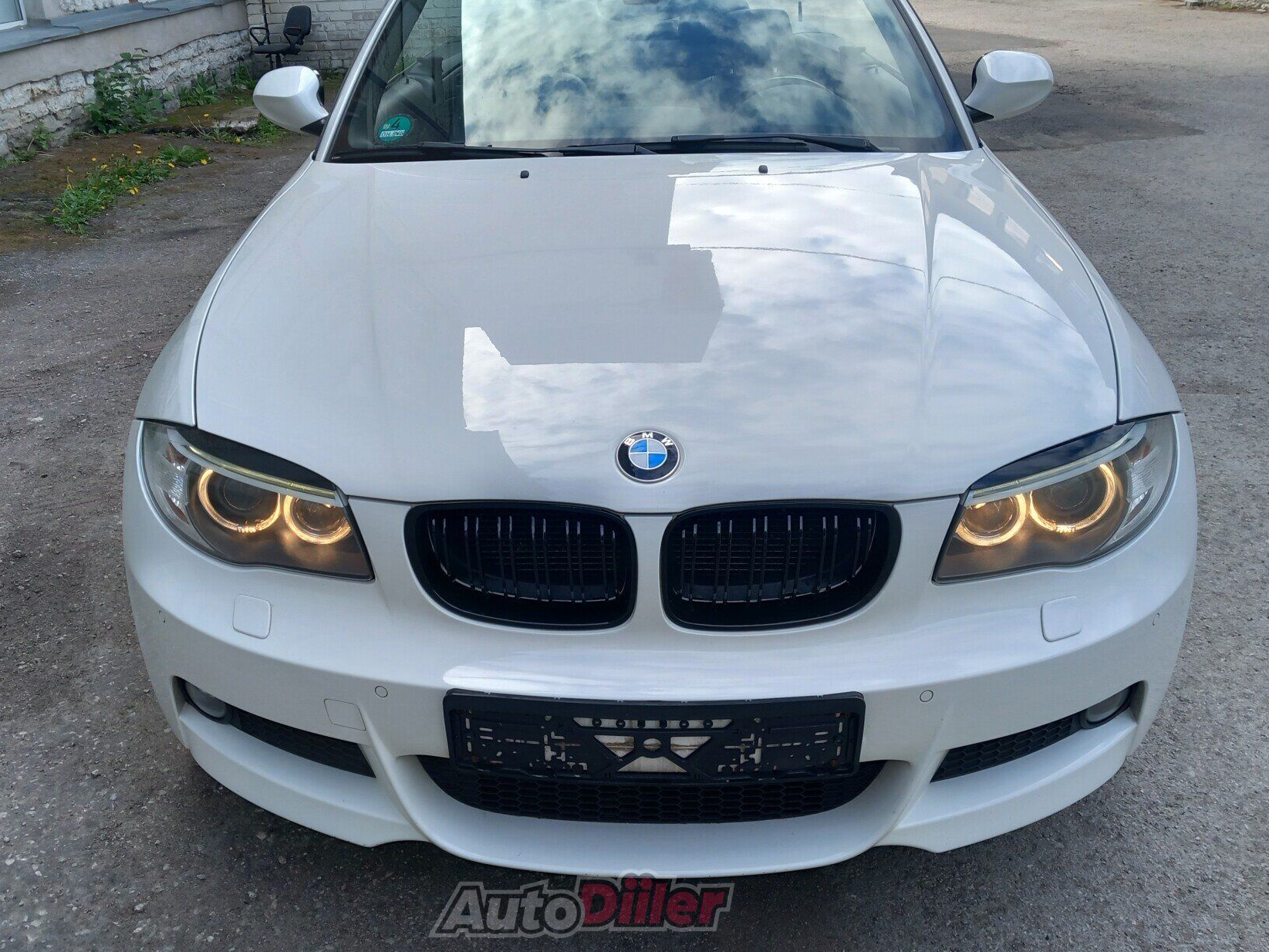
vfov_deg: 44.2
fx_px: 1173
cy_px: 451
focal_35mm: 32
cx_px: 582
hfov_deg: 56.7
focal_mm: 4
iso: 20
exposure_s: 1/158
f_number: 1.8
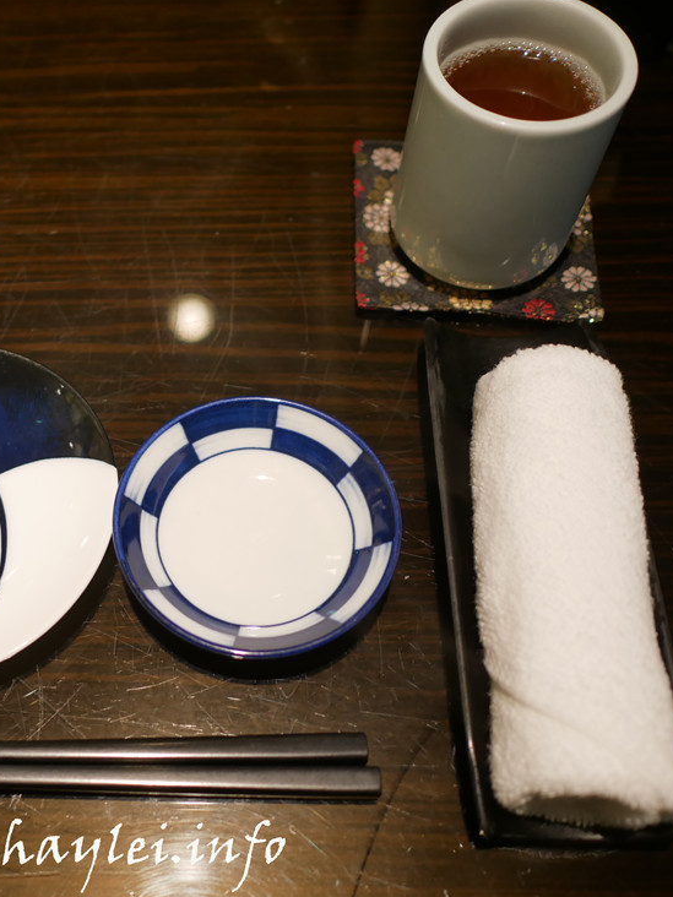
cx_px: 146
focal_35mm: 41
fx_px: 1063
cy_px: 446
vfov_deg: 45.8
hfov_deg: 34.2
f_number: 1.7
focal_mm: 15
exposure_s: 1/60
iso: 320
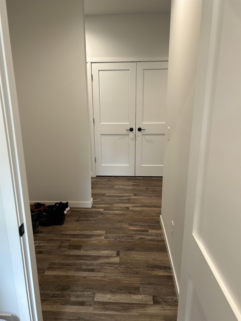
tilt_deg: -15.9
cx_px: 120
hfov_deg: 53.1
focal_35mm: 26
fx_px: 241
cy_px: 160
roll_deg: -0.2
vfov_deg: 67.3
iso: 80
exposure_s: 1/60
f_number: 1.5
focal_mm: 5.7
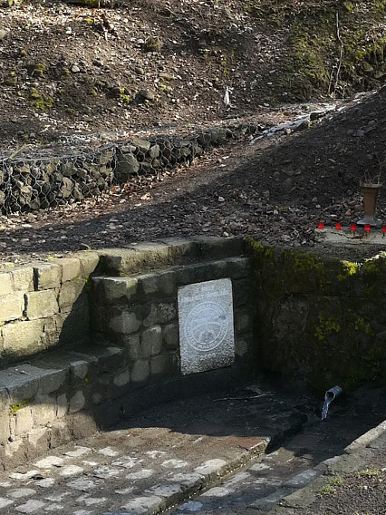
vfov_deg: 25.2
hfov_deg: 19.2
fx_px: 1130
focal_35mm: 76
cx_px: 305
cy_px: 98
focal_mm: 4.5
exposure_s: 1/131
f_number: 2.2
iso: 50
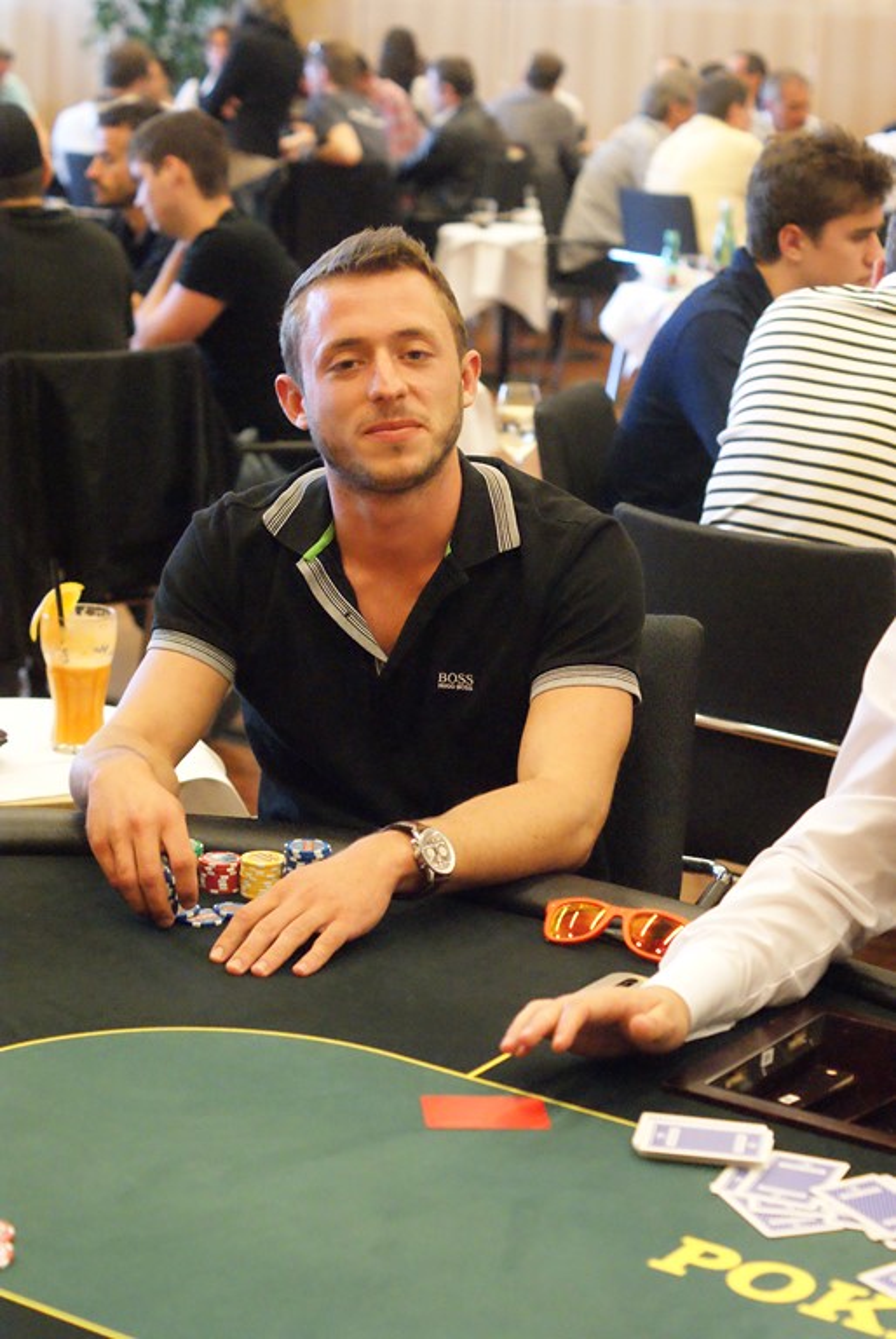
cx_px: 448
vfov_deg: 27.0
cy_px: 670
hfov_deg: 18.2
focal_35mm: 75
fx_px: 2792
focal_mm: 50
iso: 3200
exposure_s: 1/200
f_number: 3.2
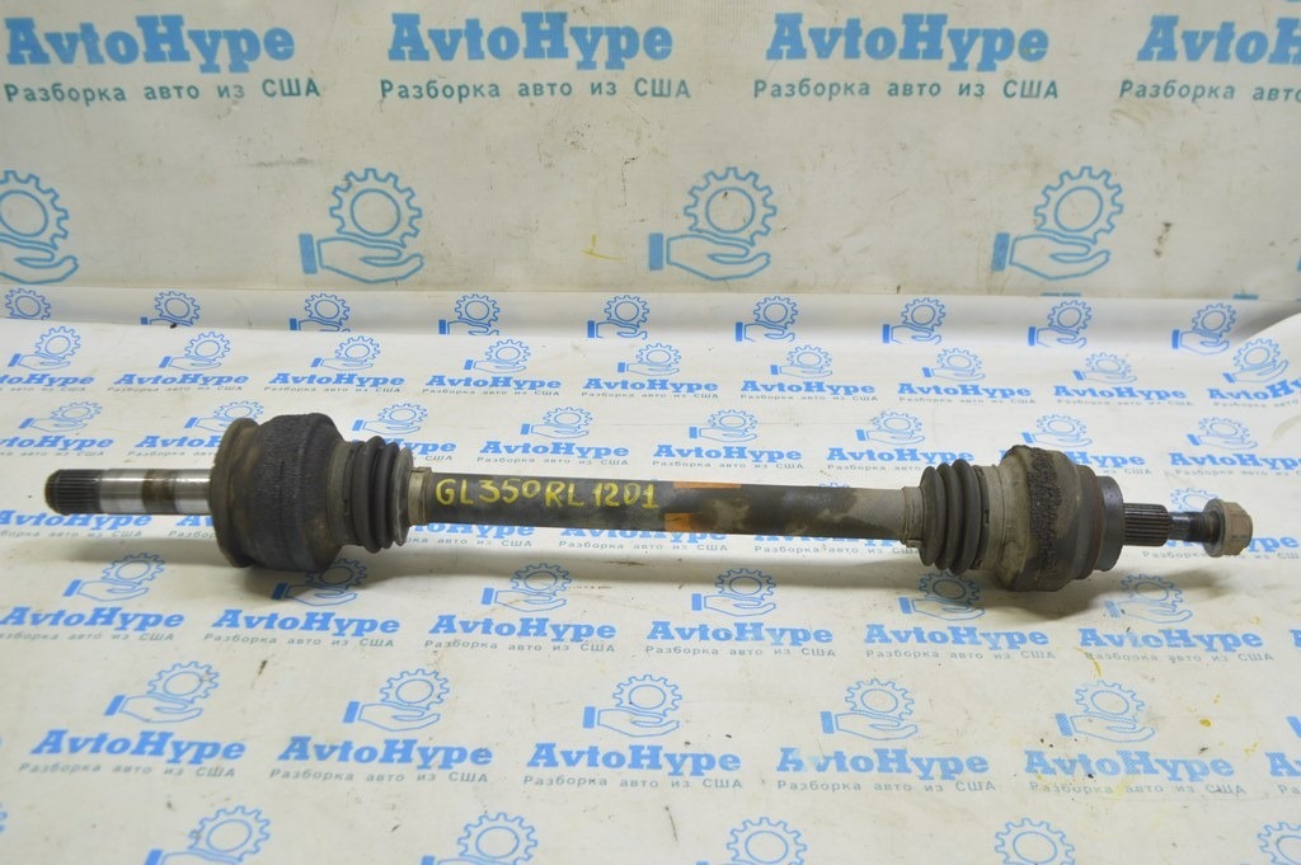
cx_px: 650
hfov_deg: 55.1
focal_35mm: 34
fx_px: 1246
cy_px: 432
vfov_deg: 38.3
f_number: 5.6
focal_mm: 23
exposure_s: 1/20
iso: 400
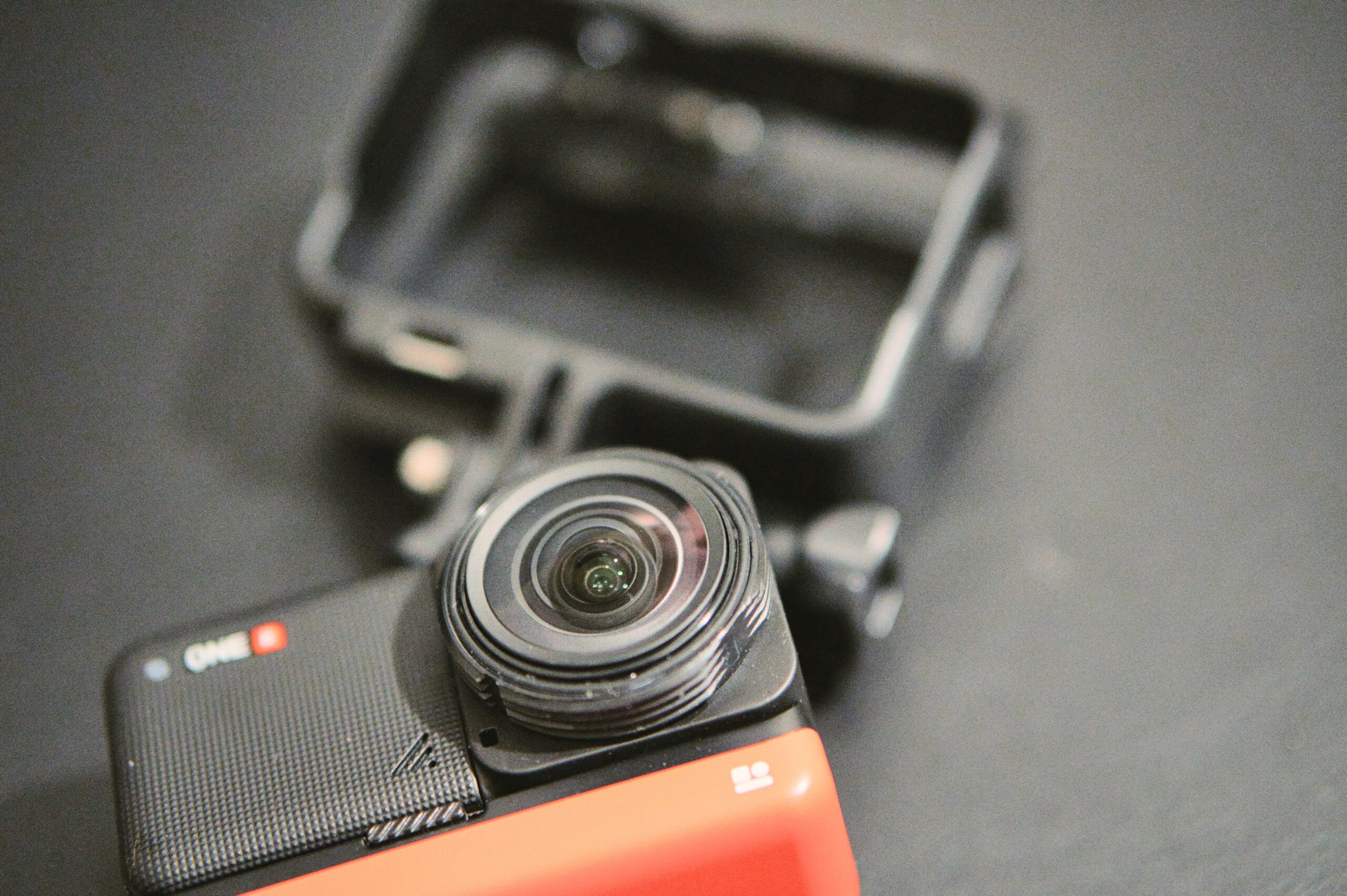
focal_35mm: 75
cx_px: 674
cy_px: 448
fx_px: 2804
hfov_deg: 27.0
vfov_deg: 18.2
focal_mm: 50
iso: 6400
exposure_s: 1/125
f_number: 1.8
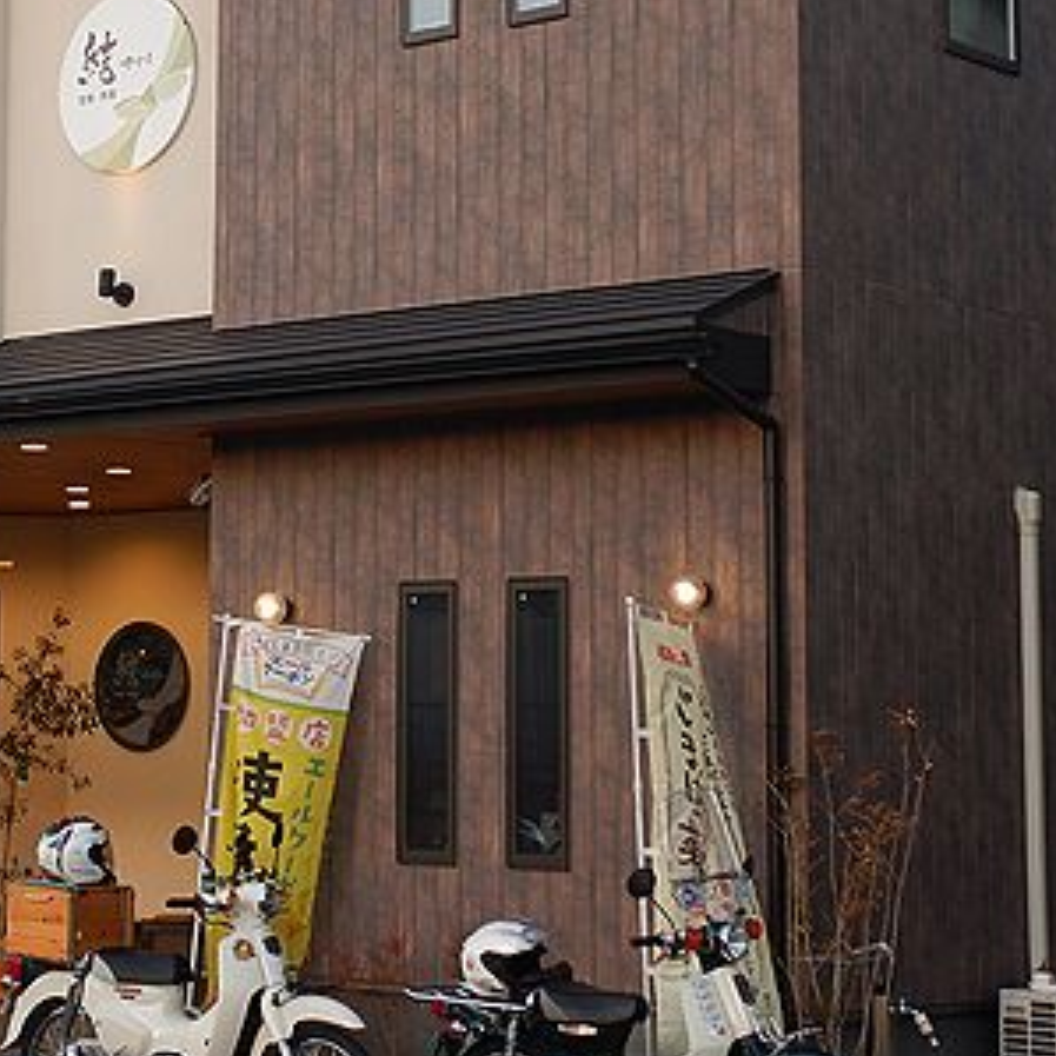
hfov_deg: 18.8
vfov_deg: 19.0
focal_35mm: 91
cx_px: 134
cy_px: 358
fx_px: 3141
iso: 125
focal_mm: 7.8
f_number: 4.3
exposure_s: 1/80
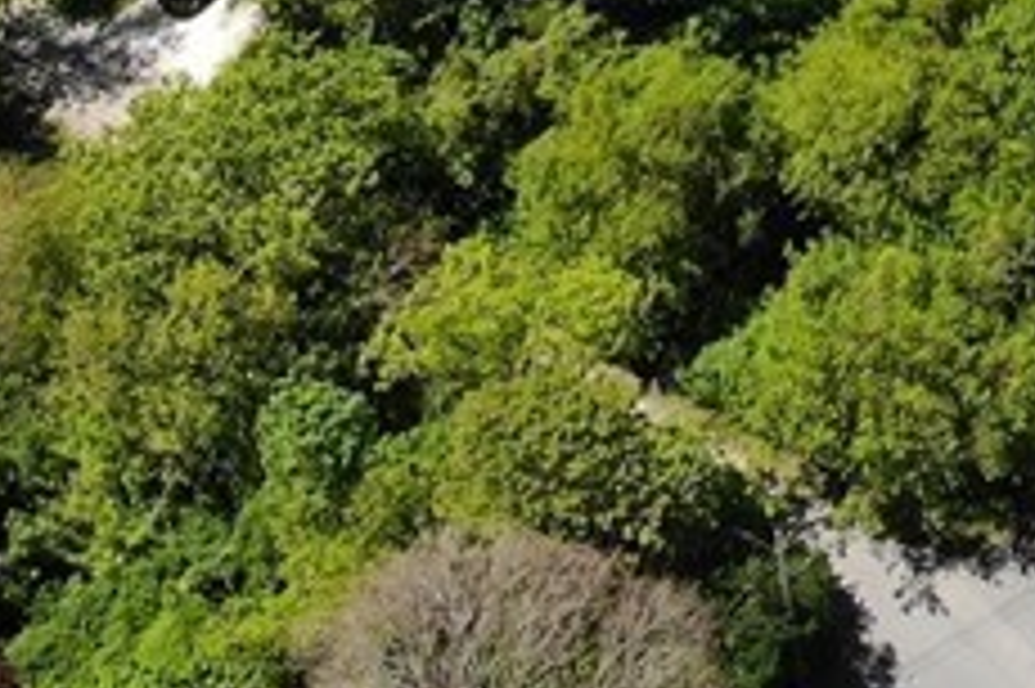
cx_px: 1386
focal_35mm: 111
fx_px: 3189
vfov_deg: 10.4
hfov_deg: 17.2
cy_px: -1028
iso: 100
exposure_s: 1/800
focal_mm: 4.5
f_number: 2.8
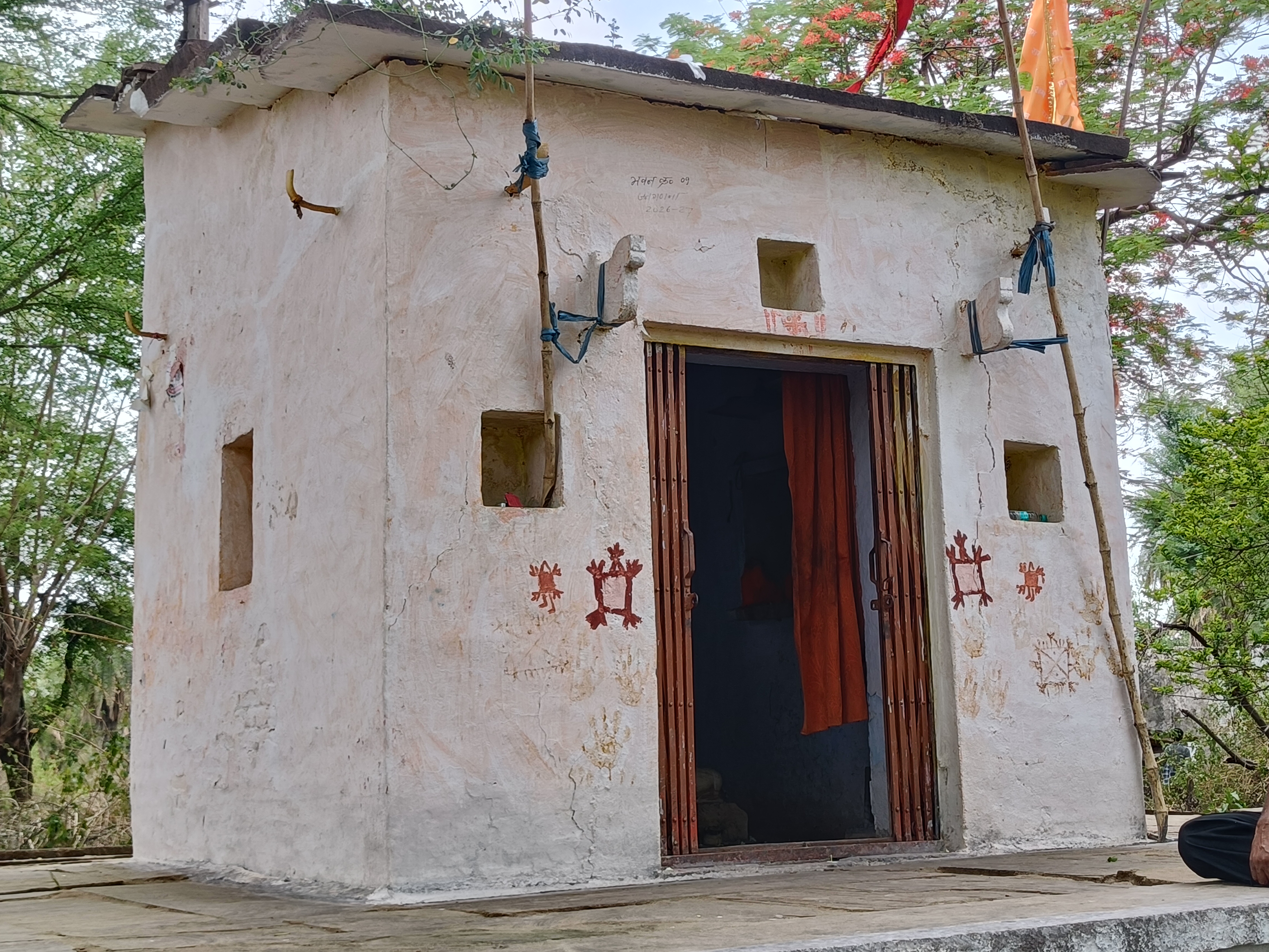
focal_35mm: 50
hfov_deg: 38.2
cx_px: 634
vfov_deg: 29.1
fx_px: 1833
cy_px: 476
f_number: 1.7
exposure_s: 1/101
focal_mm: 4.7
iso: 139
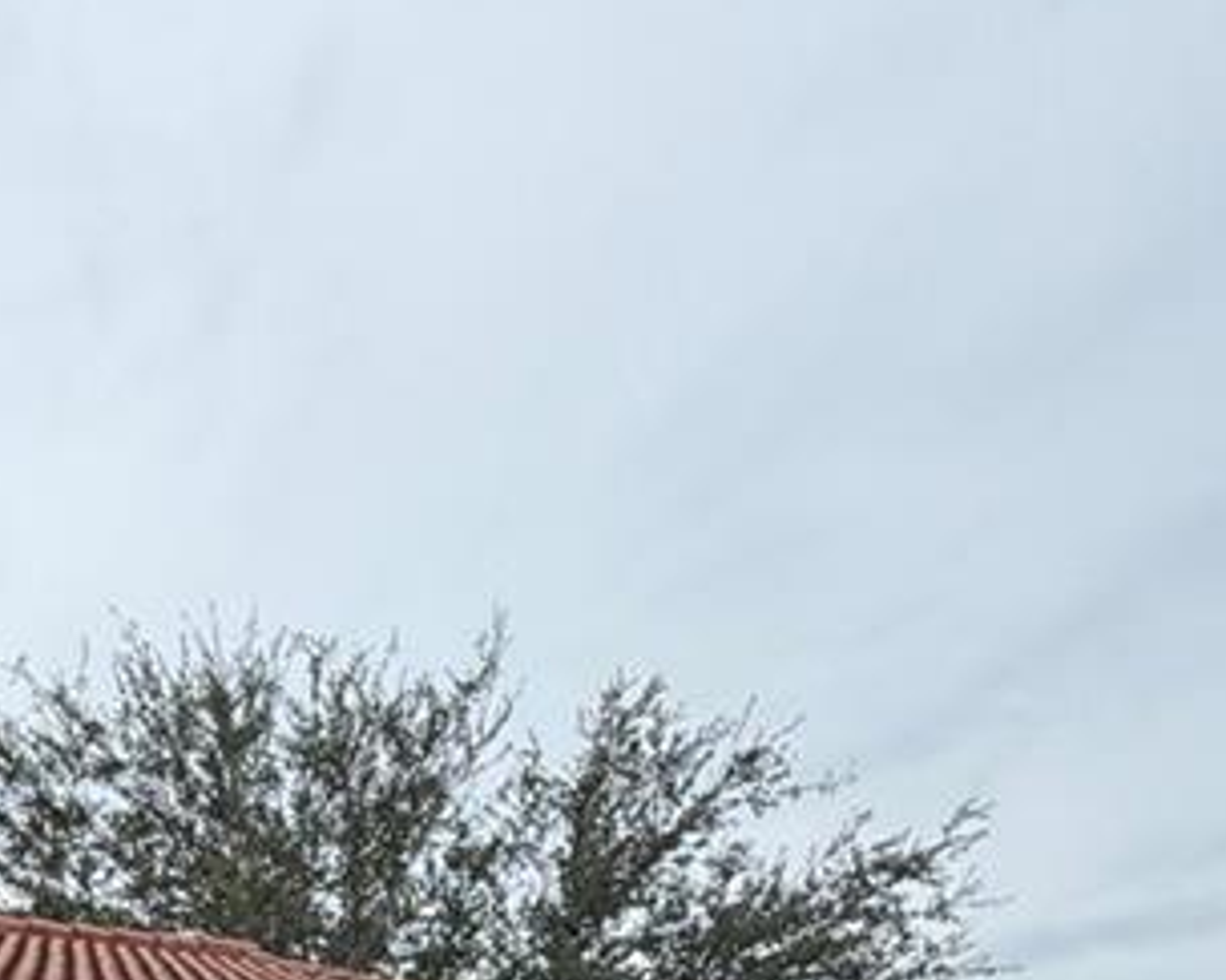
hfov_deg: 32.9
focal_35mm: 54
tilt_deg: +2.4
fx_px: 1959
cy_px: 1464
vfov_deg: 22.9
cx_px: 105
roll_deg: +2.2
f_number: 2.2
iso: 25
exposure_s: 1/770
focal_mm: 2.22
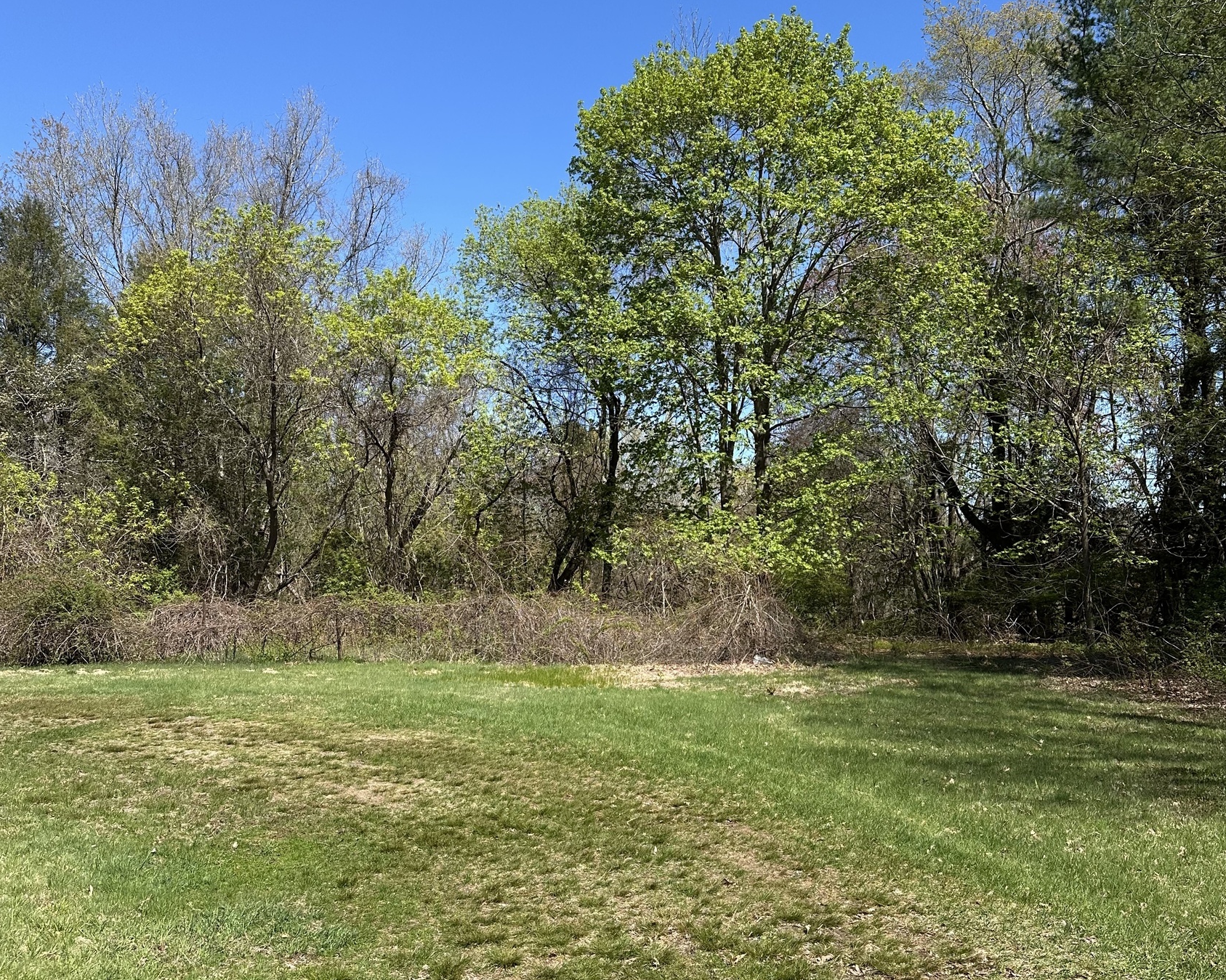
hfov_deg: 55.7
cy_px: 567
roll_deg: +0.2
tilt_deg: +0.6
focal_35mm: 32
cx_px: 600
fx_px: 1161
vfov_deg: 45.6
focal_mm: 6.86
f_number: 1.78
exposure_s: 1/2809
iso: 80
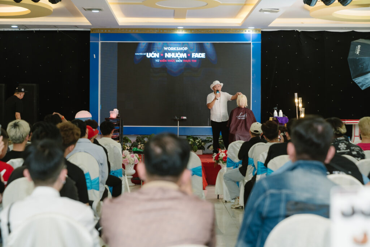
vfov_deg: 19.5
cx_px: 185
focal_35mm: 70
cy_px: 124
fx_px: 719
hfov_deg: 28.8
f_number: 3.5
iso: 1000
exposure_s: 1/125
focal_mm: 70
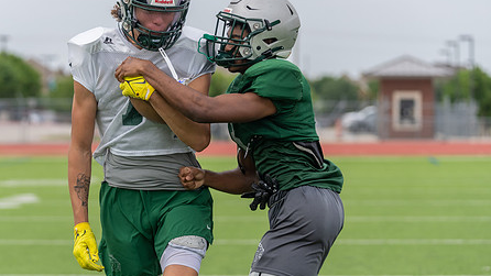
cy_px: 117
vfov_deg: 7.7
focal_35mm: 158
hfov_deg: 13.6
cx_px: 212
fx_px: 2057
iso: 160
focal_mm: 116
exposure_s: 1/1250
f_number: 3.5
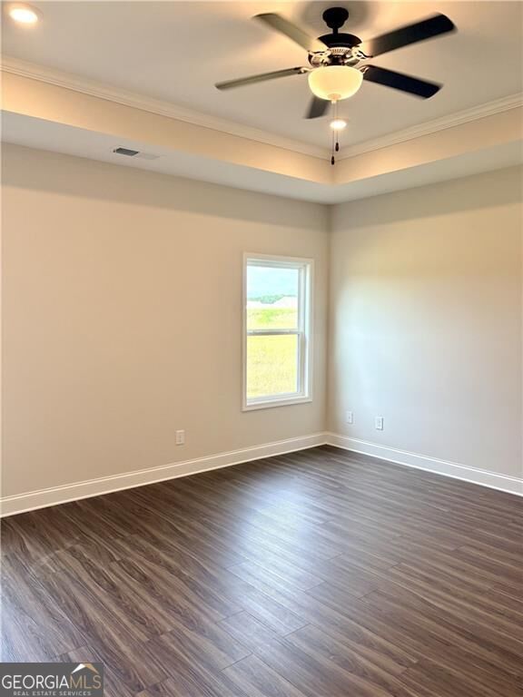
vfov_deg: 67.3
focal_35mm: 26
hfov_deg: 53.1
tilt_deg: -3.1
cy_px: 348
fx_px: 524
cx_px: 262
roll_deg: -0.1
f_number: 1.6
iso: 80
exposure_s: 1/133
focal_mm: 5.96
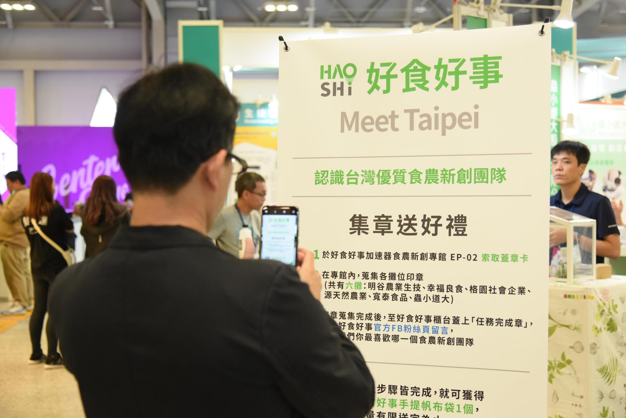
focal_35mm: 53
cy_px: 209
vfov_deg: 25.5
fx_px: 922
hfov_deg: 37.5
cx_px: 318
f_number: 4
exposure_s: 1/160
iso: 1600
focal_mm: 52
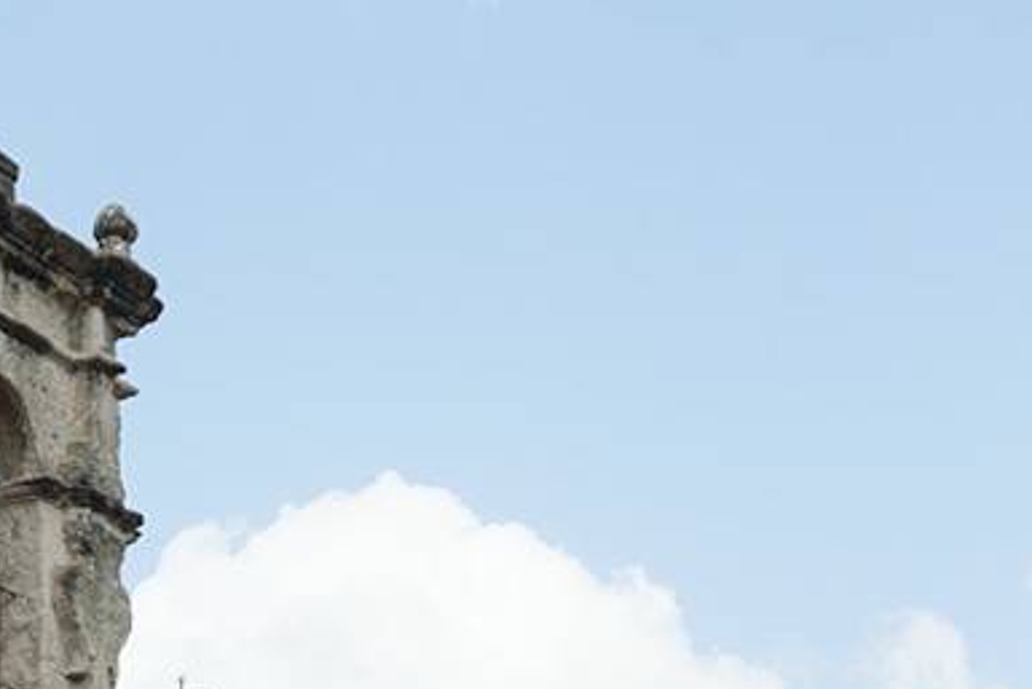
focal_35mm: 187
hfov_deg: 10.9
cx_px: 118
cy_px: 1268
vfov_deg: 7.1
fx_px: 5362
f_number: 13
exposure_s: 1/100
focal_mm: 36
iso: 100
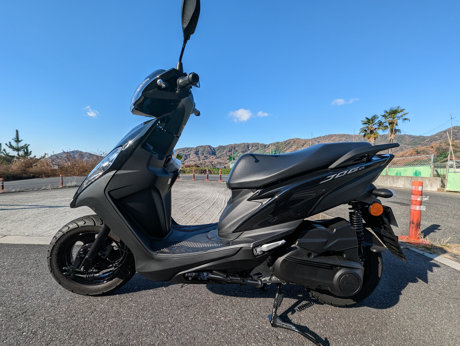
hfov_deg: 106.1
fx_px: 173
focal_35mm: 13
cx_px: 230
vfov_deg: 90.1
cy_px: 173
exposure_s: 1/929
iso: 47
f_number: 2.2
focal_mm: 1.95
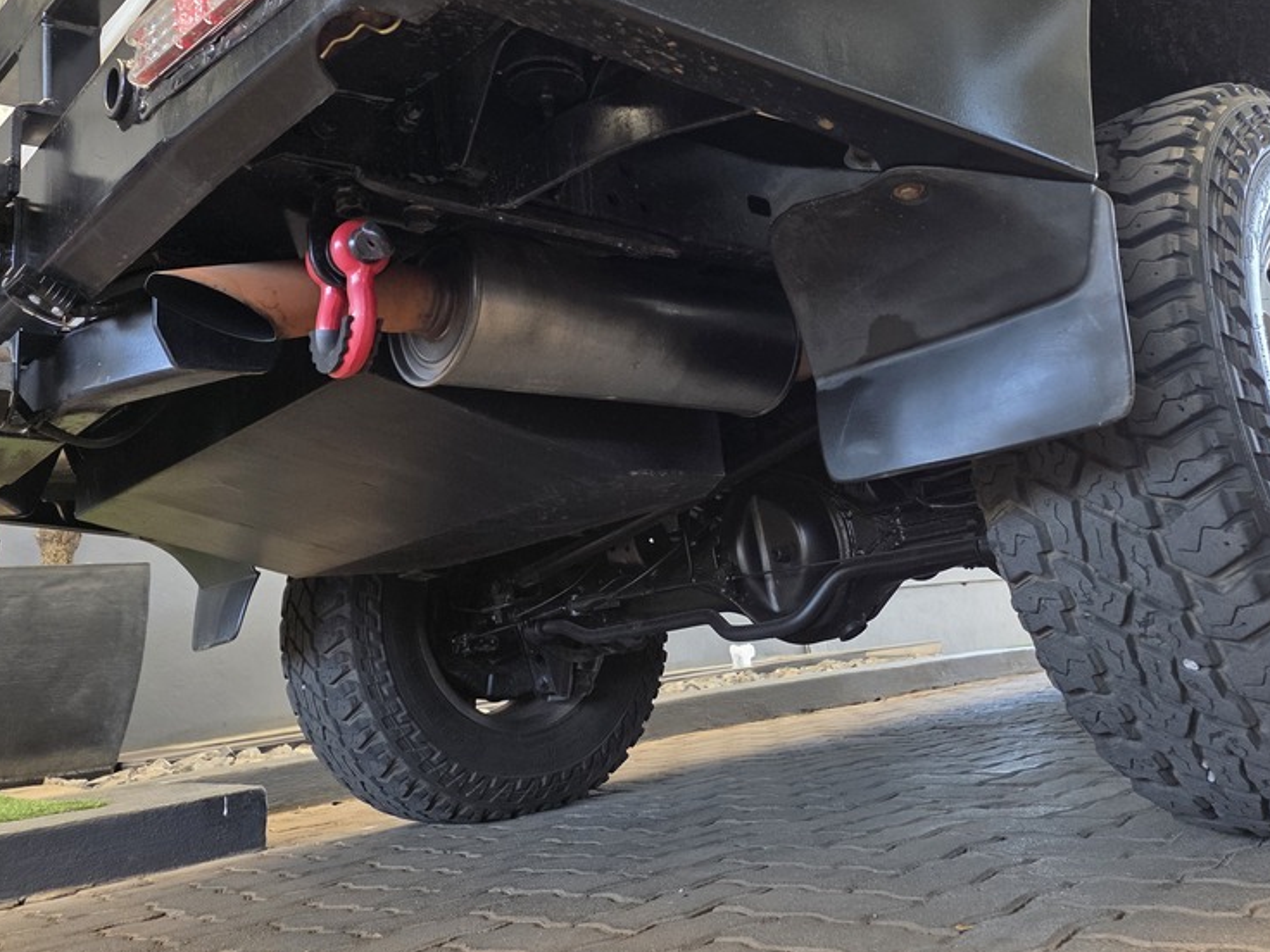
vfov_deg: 43.5
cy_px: 316
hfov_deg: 56.8
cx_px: 682
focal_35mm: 32
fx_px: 1174
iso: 200
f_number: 1.7
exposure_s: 1/180
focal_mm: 6.25
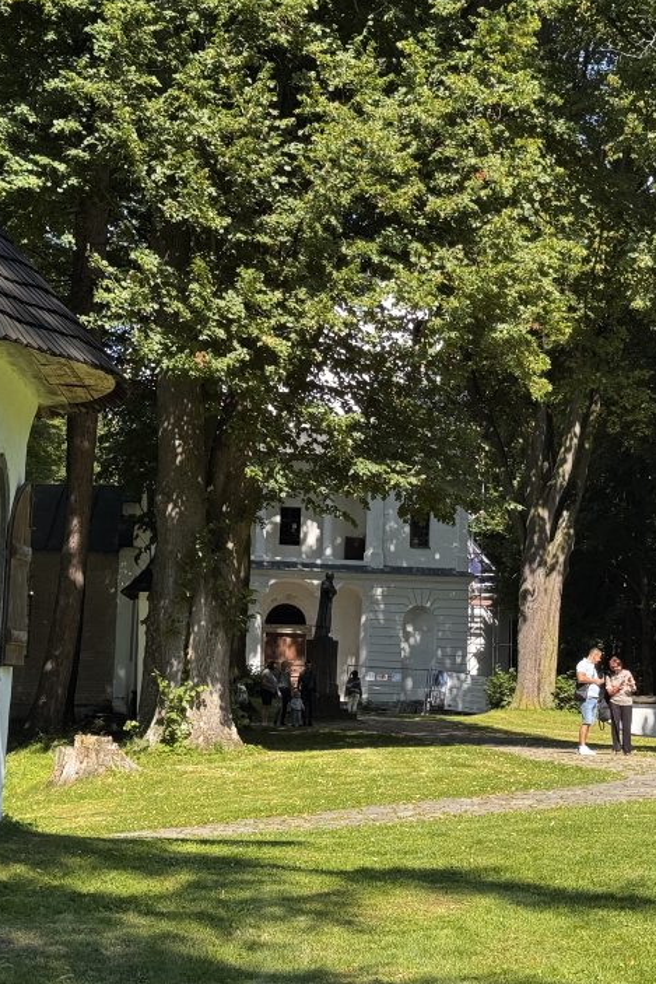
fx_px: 1940
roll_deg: -1.3
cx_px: 401
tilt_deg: +7.5
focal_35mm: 71
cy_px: 468
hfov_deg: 19.2
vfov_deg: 28.4
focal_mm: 6.76
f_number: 1.78
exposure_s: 1/980
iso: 64
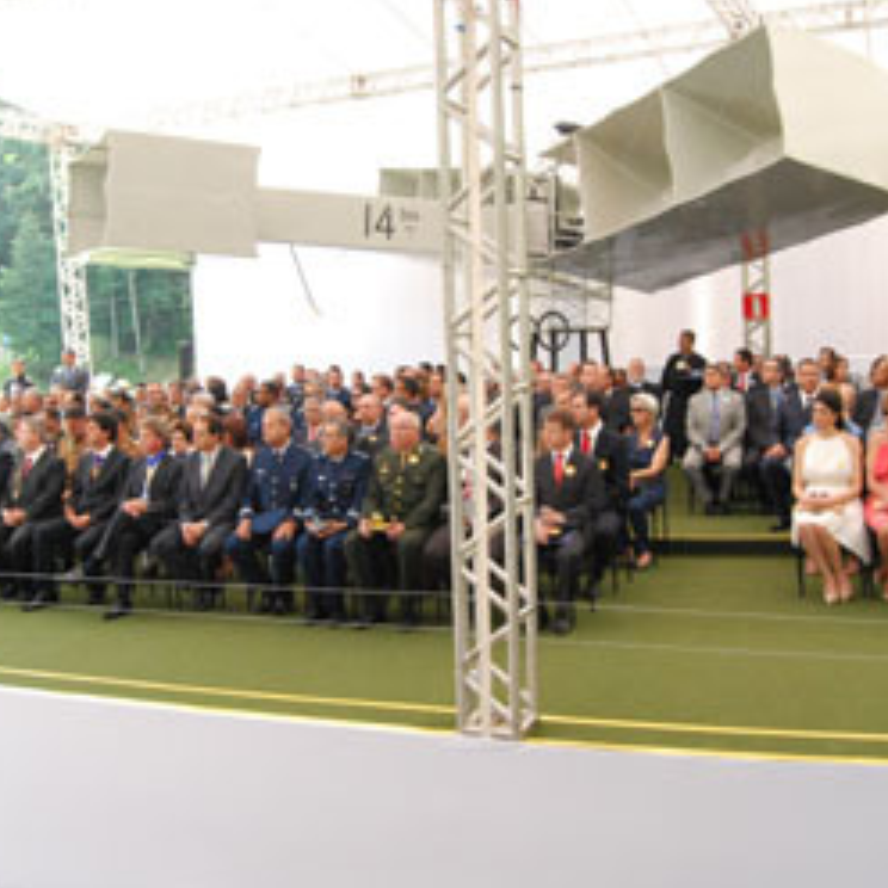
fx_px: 1074
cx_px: 433
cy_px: 433
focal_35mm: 37
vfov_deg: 44.9
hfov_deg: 44.9
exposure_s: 1/200
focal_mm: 18
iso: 1600
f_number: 8
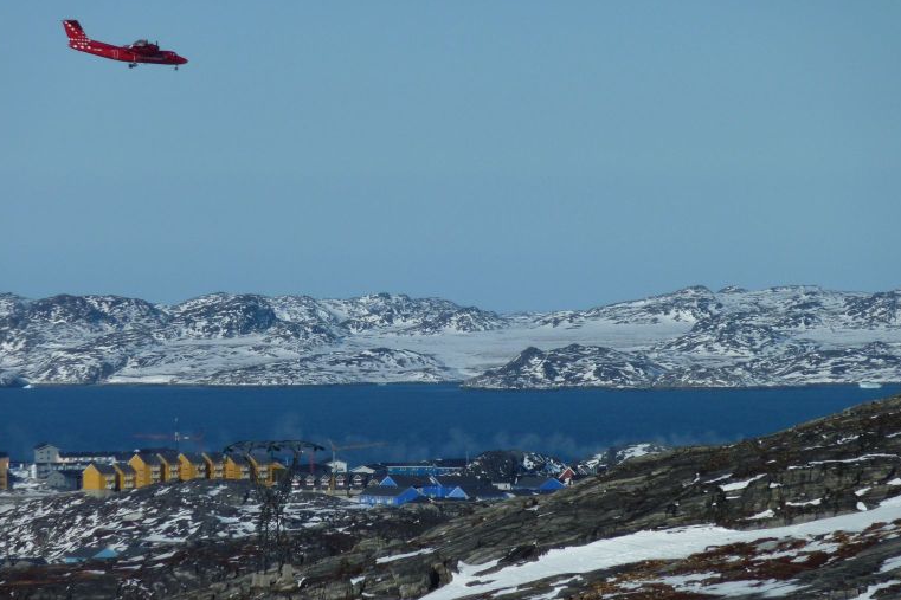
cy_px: 295
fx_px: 8207
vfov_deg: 4.2
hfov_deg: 6.3
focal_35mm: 328
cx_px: 445
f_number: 5.6
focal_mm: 49.2
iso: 80
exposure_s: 1/1000
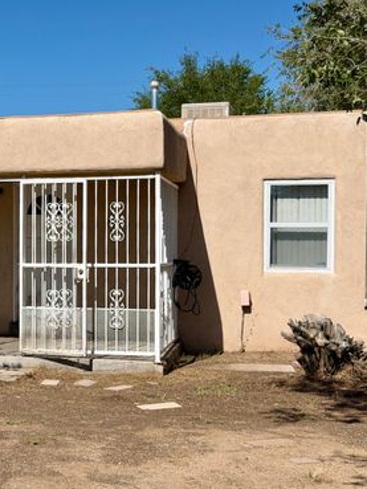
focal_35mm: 65
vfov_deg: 29.8
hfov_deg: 22.1
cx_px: 48
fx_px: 918
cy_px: 246
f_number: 1.78
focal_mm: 6.76
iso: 64
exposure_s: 1/8772
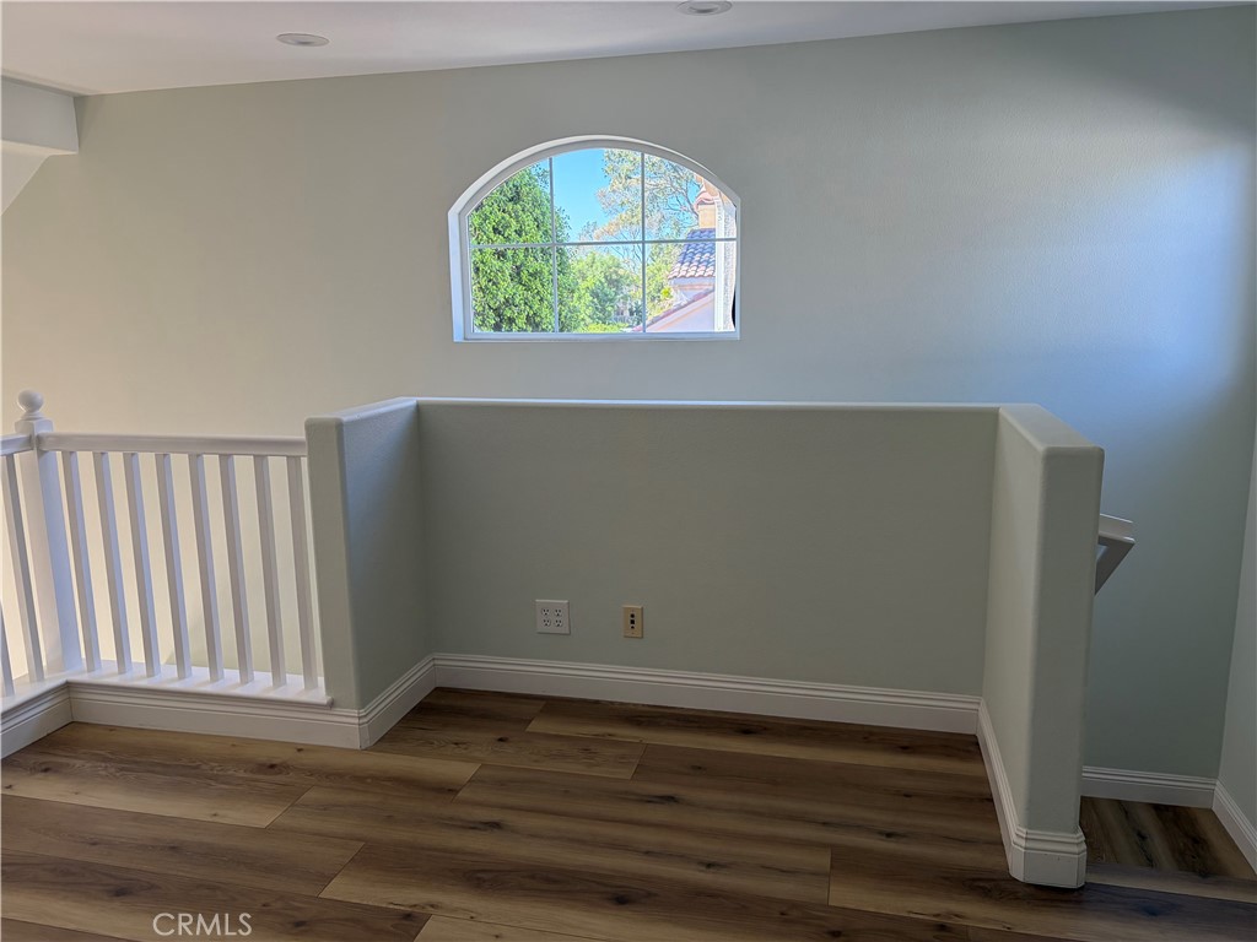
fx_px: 944
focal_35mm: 26
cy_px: 471
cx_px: 628
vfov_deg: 53.1
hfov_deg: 67.3
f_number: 1.6
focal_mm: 5.96
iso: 100
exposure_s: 1/213
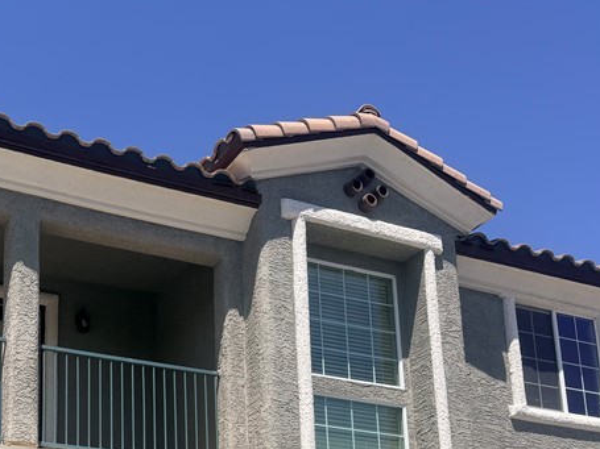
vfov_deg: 25.1
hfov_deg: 34.4
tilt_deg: +13.5
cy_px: 494
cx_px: 111
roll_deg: +0.8
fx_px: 936
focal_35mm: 54
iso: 80
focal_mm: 6.76
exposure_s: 1/4975
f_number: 1.78
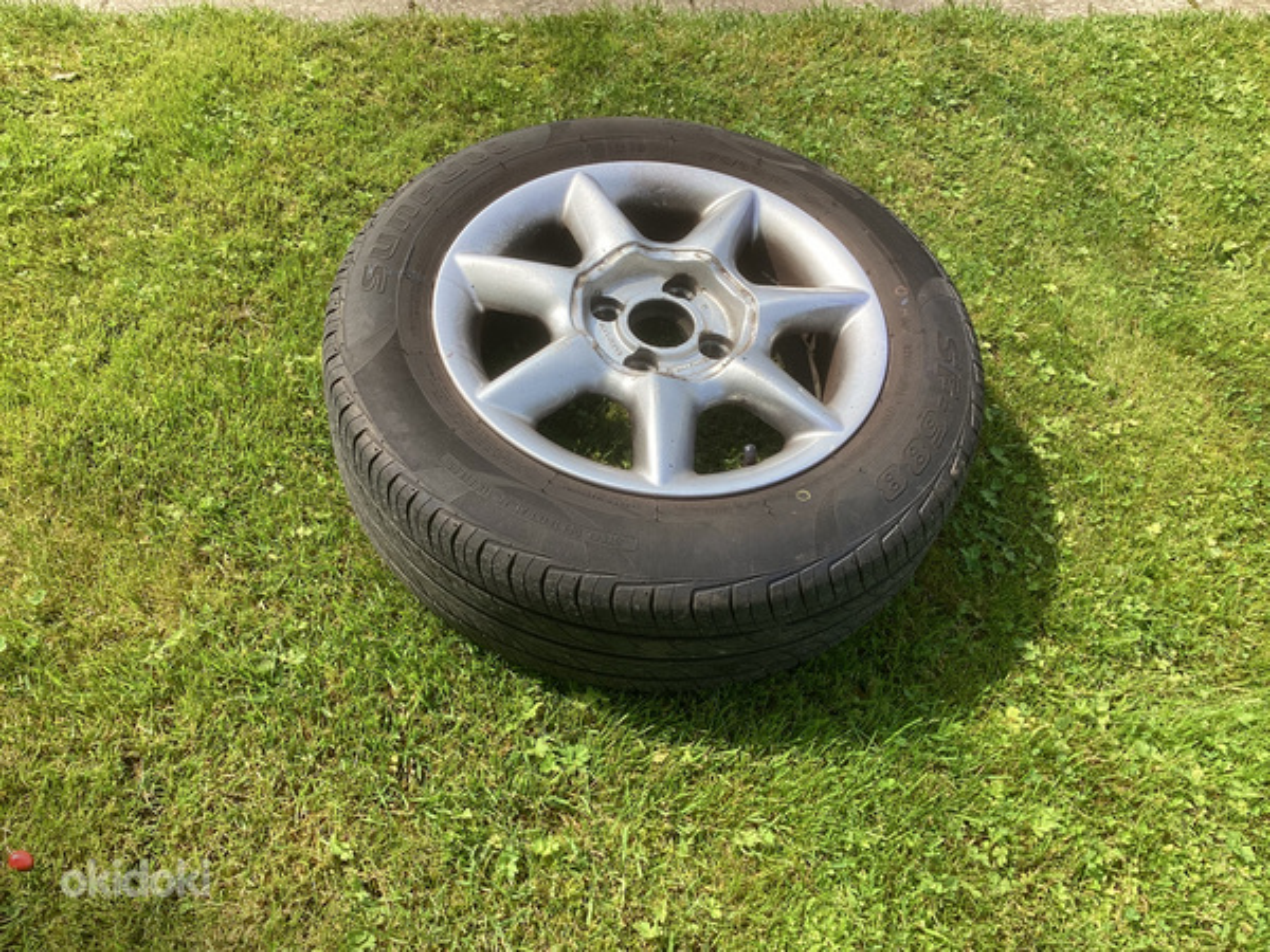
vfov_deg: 45.4
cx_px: 635
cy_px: 476
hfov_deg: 58.4
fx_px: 1137
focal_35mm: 31
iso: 25
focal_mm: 3.3
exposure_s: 1/727
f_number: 2.4
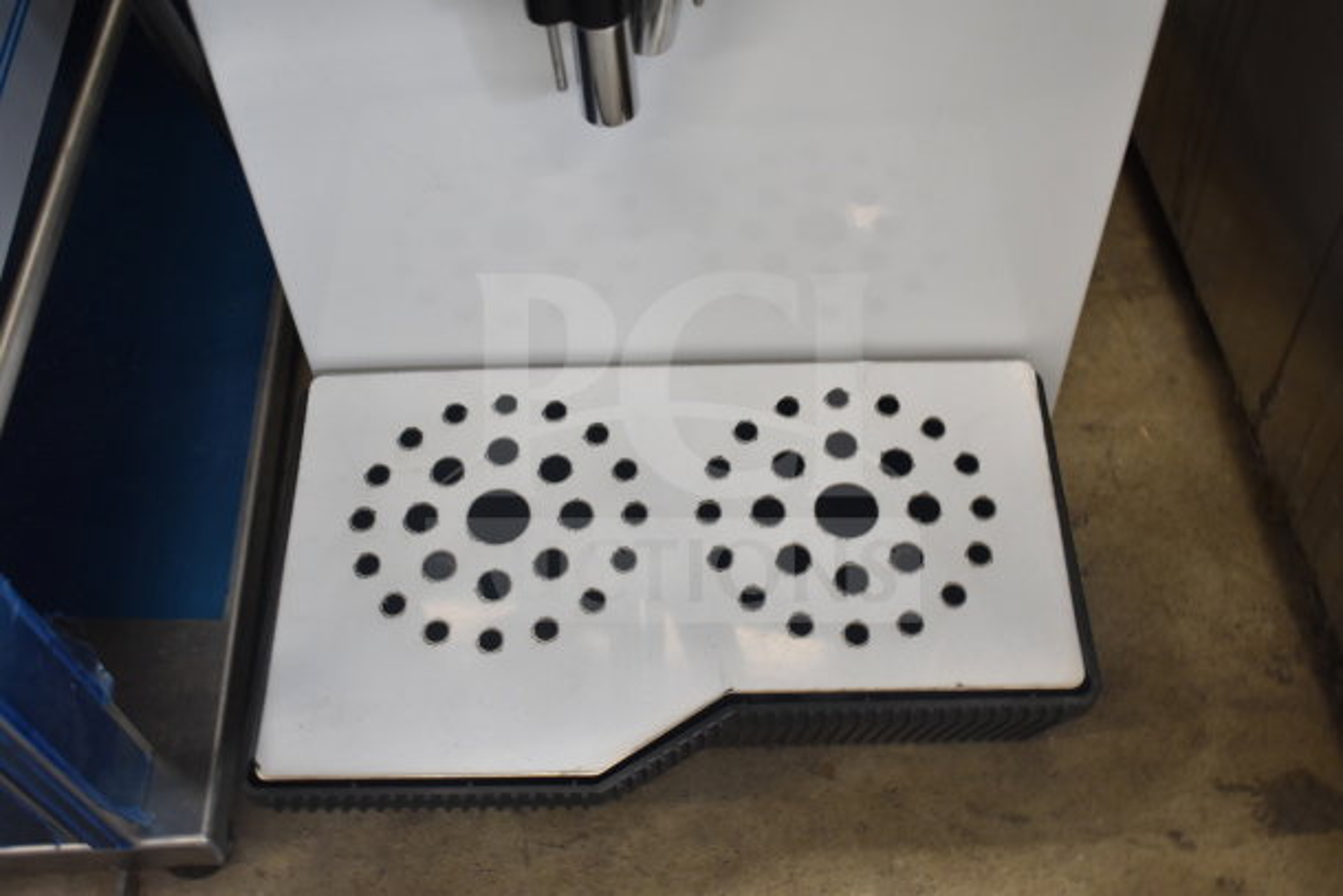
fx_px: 1511
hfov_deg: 47.9
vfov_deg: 33.0
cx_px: 672
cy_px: 448
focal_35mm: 40
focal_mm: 27
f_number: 4
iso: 800
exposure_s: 1/40
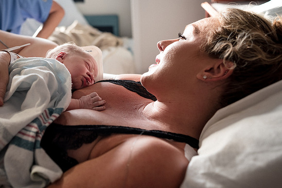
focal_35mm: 47
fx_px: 370
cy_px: 61
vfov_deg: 28.3
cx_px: 92
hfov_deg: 41.1
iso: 400
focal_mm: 35
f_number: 3.2
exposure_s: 1/125
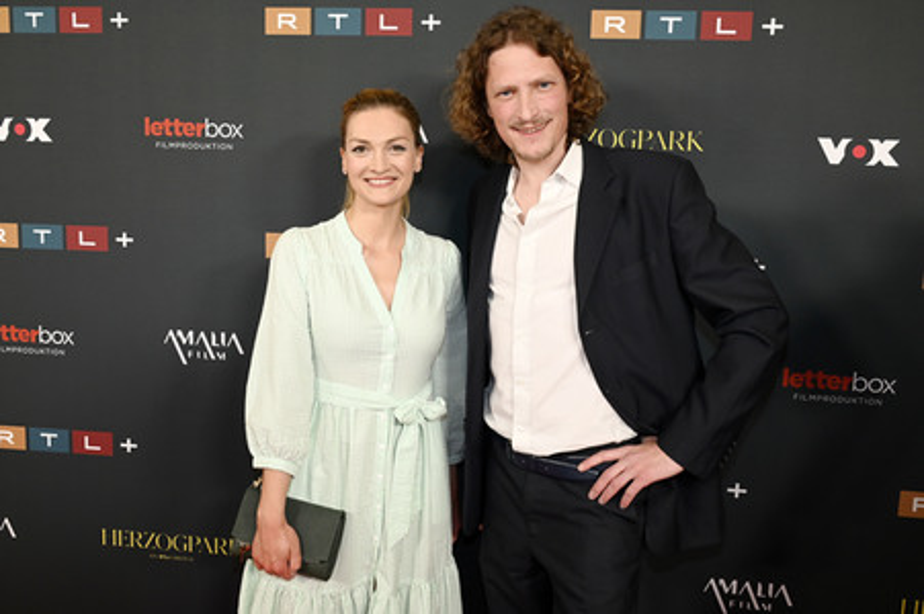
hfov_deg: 58.8
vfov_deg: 41.1
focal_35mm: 32
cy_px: 307
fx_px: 821
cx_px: 462
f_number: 6.3
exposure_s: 1/160
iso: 1250
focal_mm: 32
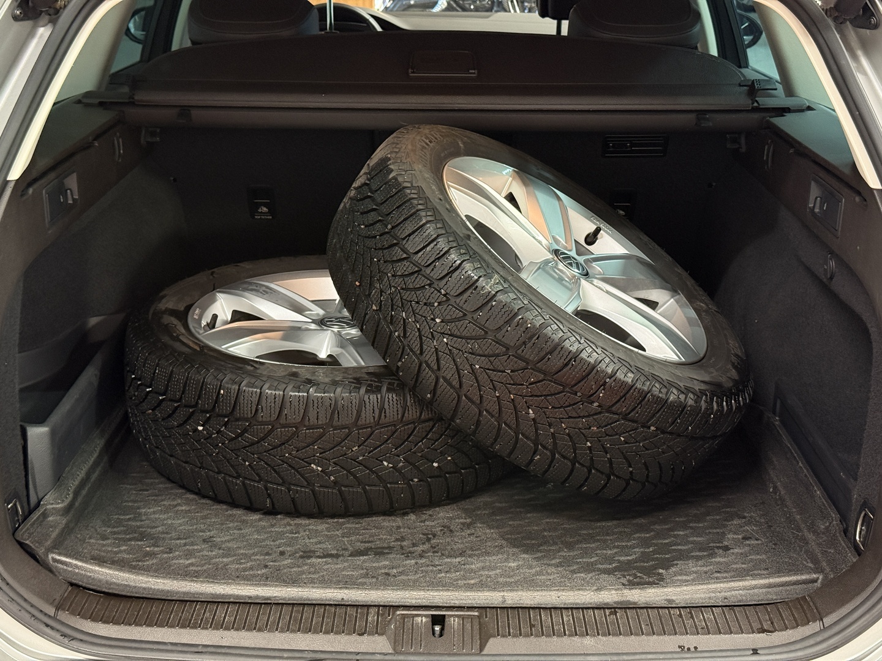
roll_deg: -1.3
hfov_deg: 39.7
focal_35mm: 48
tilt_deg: -19.6
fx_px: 1223
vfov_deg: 30.3
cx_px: 441
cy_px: 330
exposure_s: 1/53
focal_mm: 6.76
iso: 250
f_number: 1.78
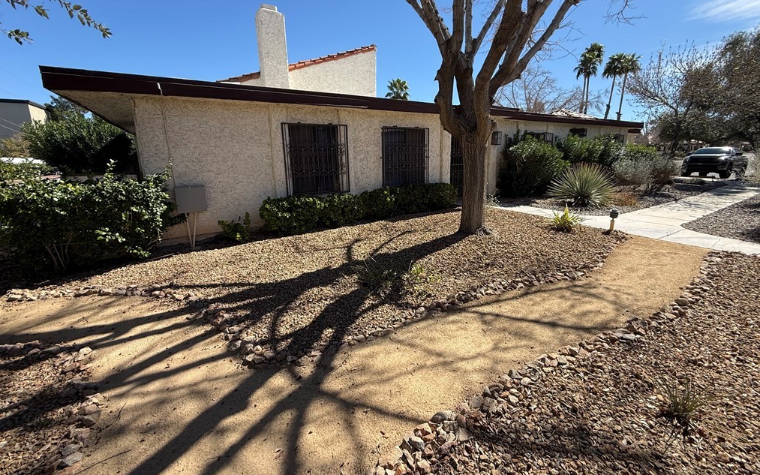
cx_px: 380
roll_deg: +1.0
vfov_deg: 74.5
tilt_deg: -9.9
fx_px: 311
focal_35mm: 15
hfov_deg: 101.5
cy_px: 212
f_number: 2.2
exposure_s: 1/914
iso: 50
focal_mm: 2.22
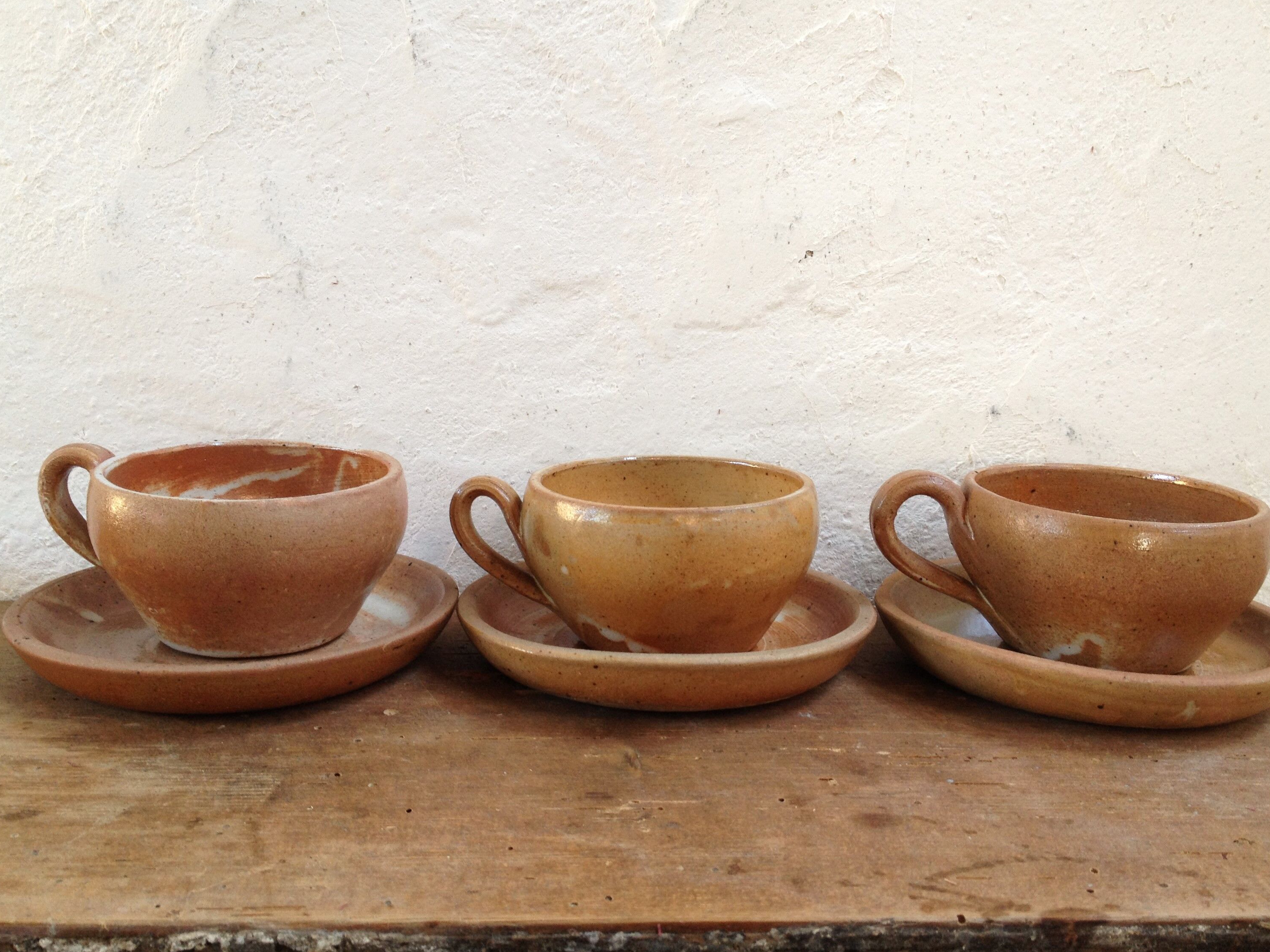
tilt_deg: -15.8
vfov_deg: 38.7
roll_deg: -1.1
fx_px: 1357
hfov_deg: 50.1
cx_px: 663
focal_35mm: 37
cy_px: 454
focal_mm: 4.28
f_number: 2.4
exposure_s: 1/20
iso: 64
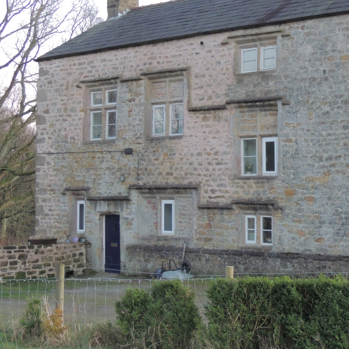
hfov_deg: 24.6
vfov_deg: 24.9
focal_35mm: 69
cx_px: 285
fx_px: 787
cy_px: 127
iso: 400
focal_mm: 7.6
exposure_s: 1/30
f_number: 3.4
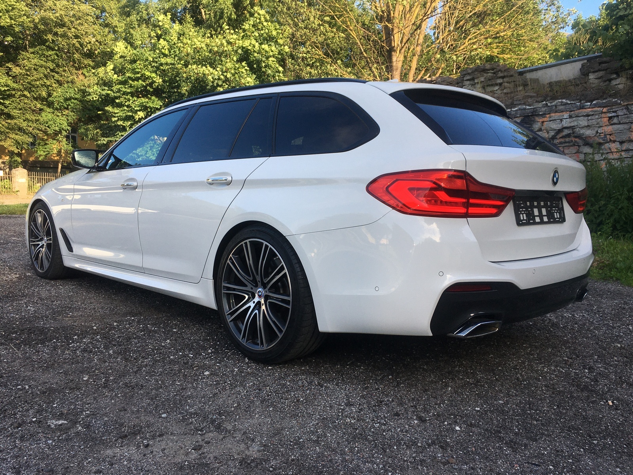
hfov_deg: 61.7
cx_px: 316
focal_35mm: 29
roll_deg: -1.5
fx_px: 530
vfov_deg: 48.2
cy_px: 238
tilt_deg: -5.4
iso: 25
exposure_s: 1/499
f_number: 2.2
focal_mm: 4.15
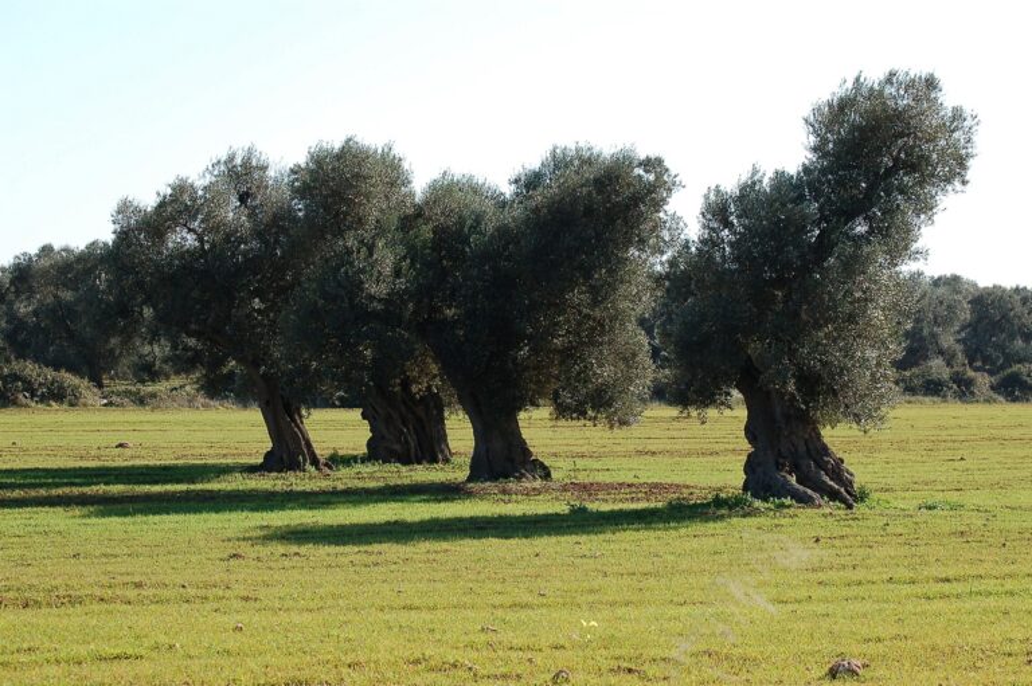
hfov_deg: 19.5
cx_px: 516
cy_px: 343
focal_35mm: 105
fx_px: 3008
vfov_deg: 13.0
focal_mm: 70
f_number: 5.6
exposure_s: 1/500
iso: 200
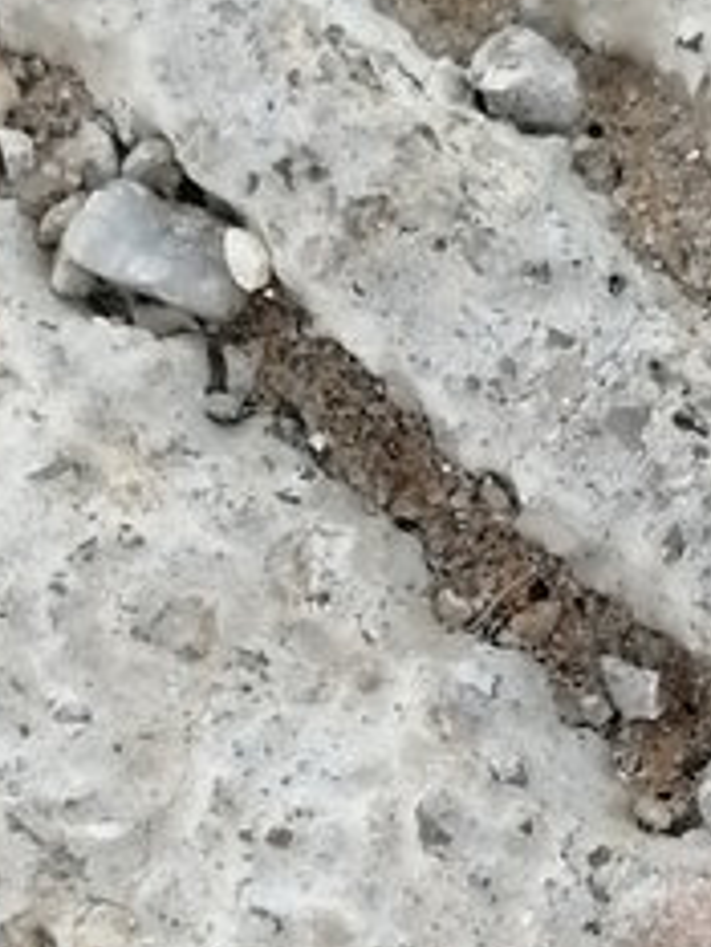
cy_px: 715
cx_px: 882
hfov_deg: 6.3
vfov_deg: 8.5
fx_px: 6375
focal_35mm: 233
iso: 50
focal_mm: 3.46
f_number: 1.8
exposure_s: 1/517
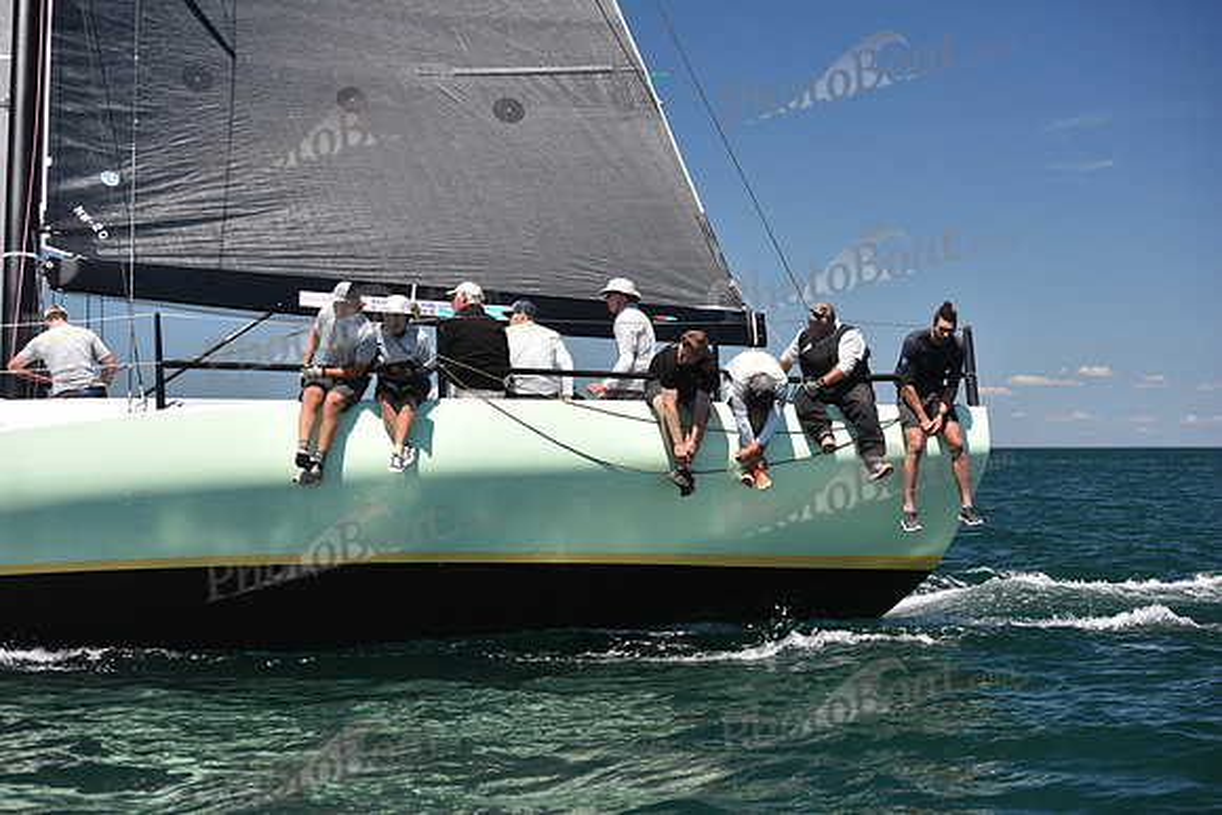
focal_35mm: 70
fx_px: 2377
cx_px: 611
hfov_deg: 28.8
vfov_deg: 19.5
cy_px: 408
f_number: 4.5
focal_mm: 70
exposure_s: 1/800
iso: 250
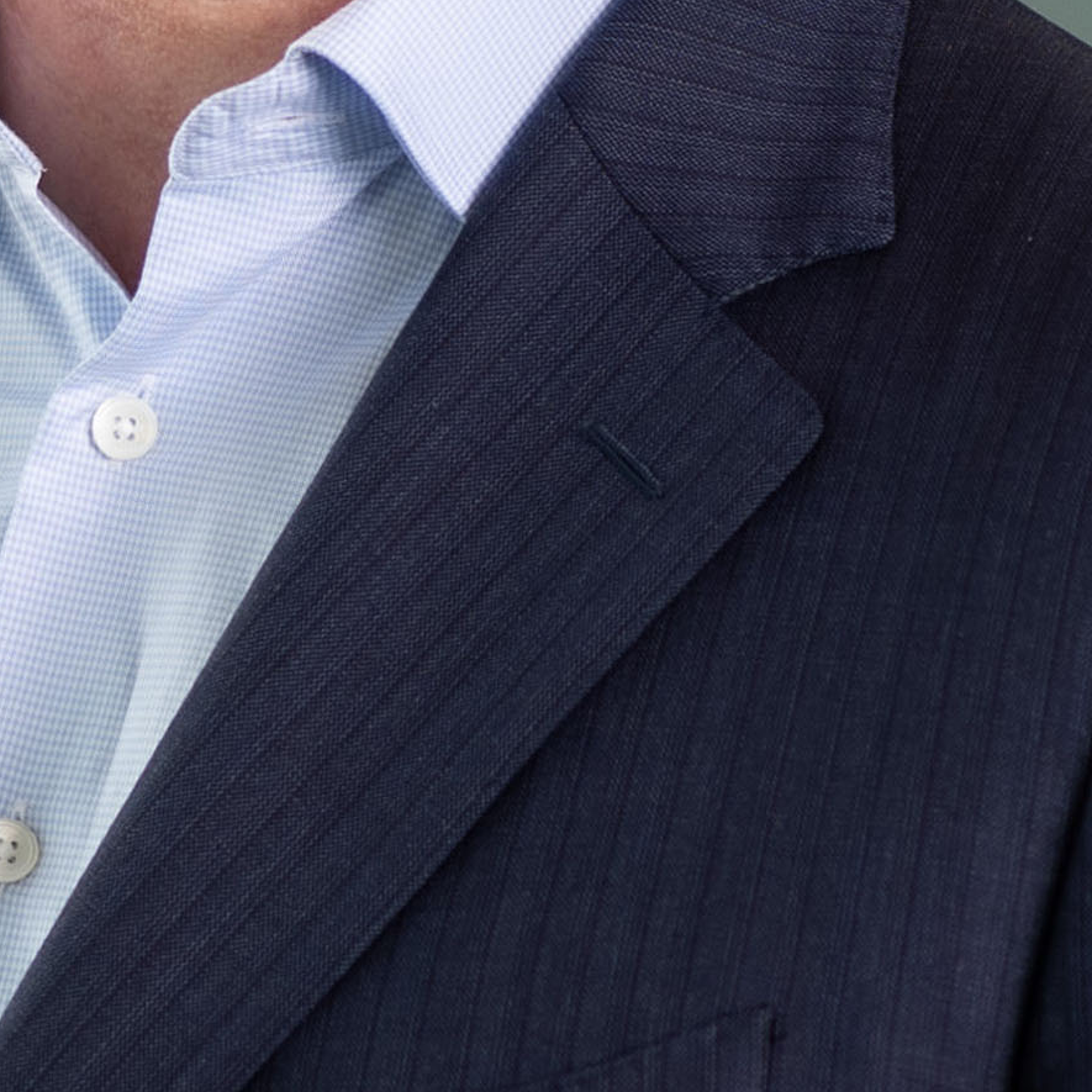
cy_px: 313
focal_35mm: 288
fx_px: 10279
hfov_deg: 6.1
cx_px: -23
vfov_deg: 6.1
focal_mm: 50
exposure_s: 1/180
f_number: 1.4
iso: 100
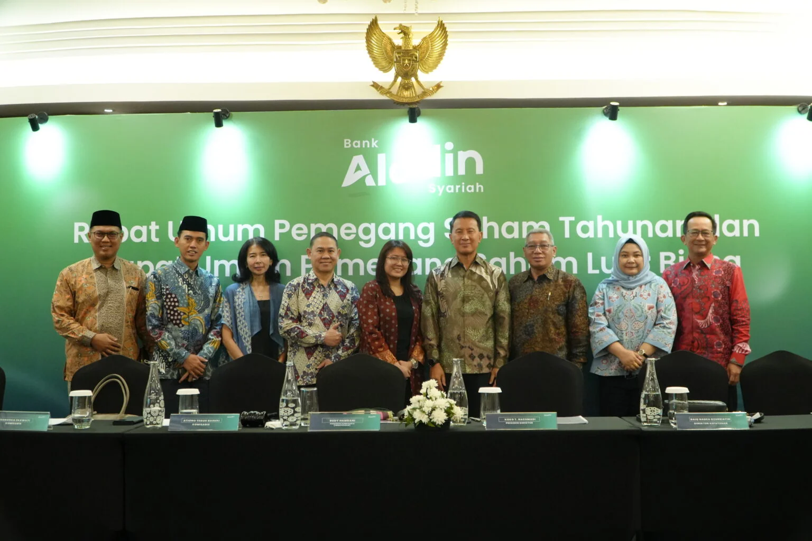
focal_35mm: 38
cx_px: 406
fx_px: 846
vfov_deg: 35.5
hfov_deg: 51.3
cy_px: 270
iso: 4000
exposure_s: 1/125
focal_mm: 25
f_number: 4
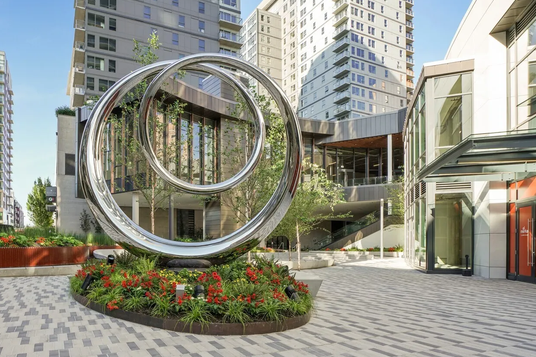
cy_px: 239
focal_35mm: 22
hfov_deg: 76.9
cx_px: 193
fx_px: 327
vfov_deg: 55.9
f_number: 11
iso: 100
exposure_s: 1/40
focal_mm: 16
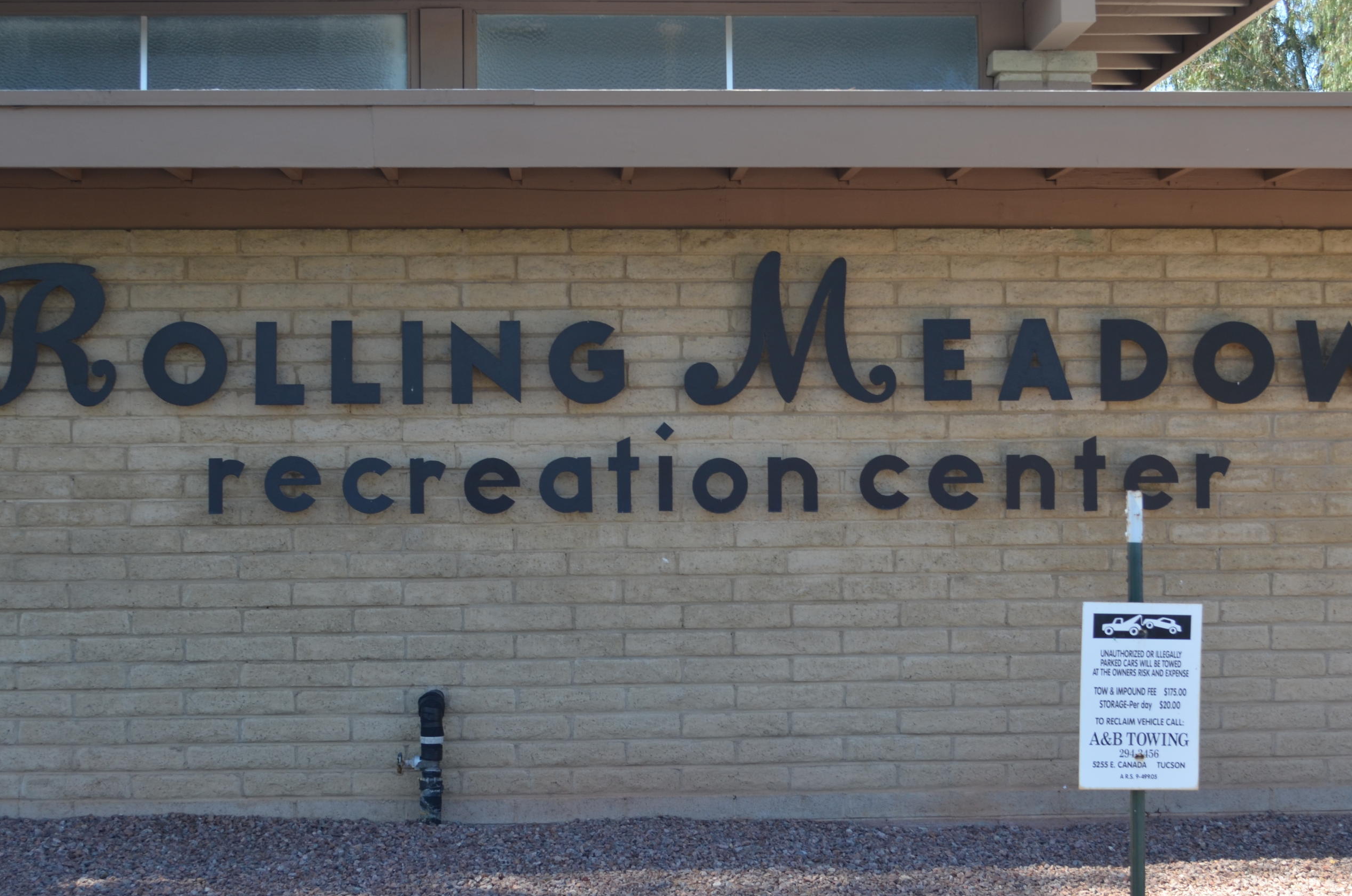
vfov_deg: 23.7
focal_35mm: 57
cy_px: 414
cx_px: 682
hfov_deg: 35.1
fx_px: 2136
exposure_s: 1/160
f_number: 6.3
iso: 200
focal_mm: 32
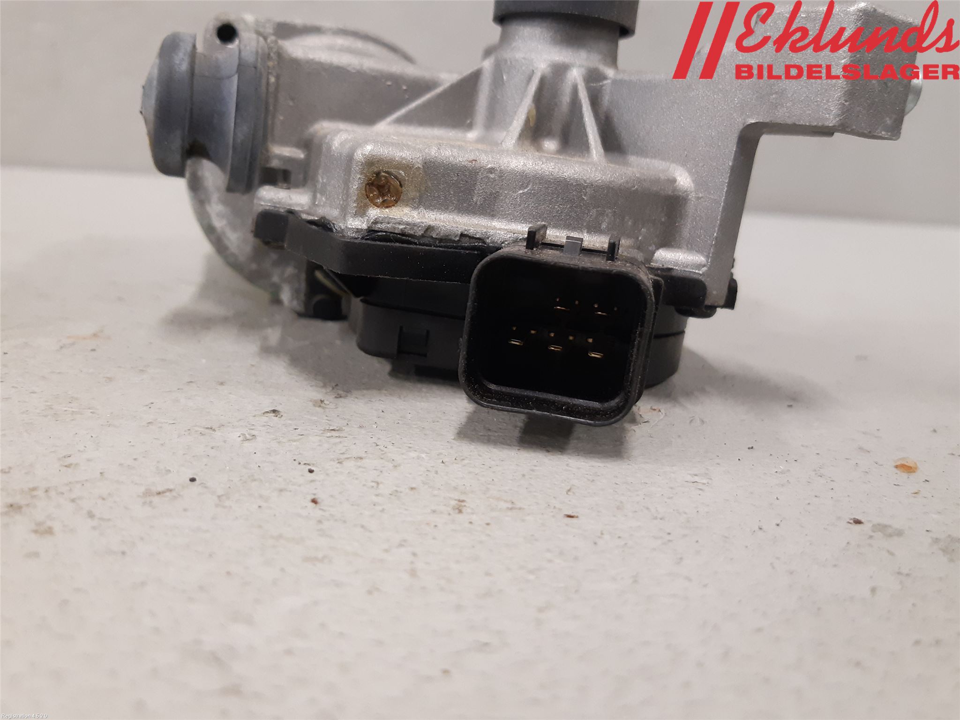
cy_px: 360
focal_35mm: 26
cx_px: 480
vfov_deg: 53.1
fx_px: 721
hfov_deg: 67.3
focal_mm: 3.93
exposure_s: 1/50
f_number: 1.7
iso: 250
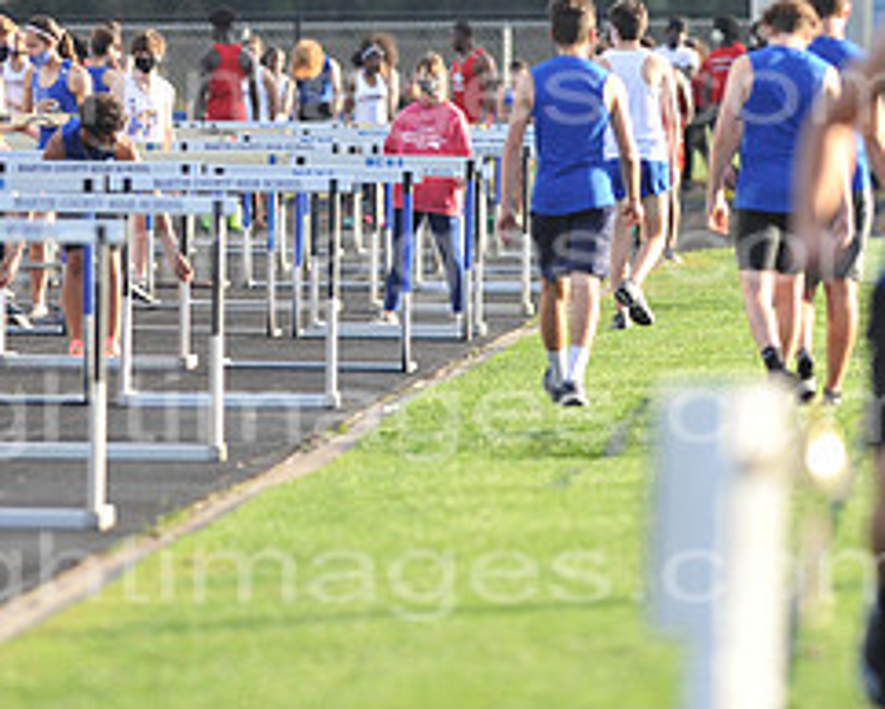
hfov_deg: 2.9
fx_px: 17668
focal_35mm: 674
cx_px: 99
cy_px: 18
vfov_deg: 2.3
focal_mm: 300
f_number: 4.5
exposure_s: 1/1600
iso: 800
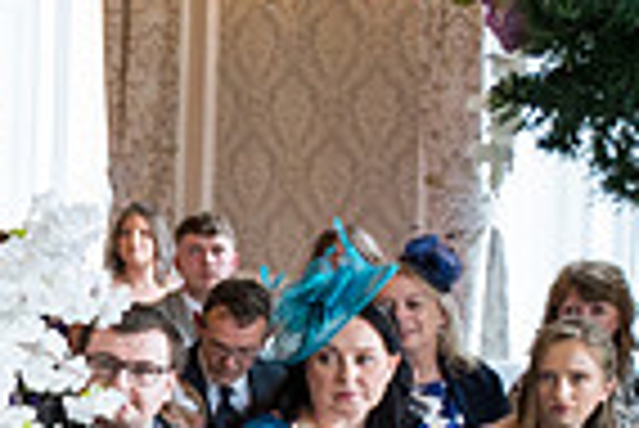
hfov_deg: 14.7
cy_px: 350
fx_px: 2114
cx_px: -572
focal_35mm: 119
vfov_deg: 11.5
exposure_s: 1/320
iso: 1600
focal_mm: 28
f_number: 2.8
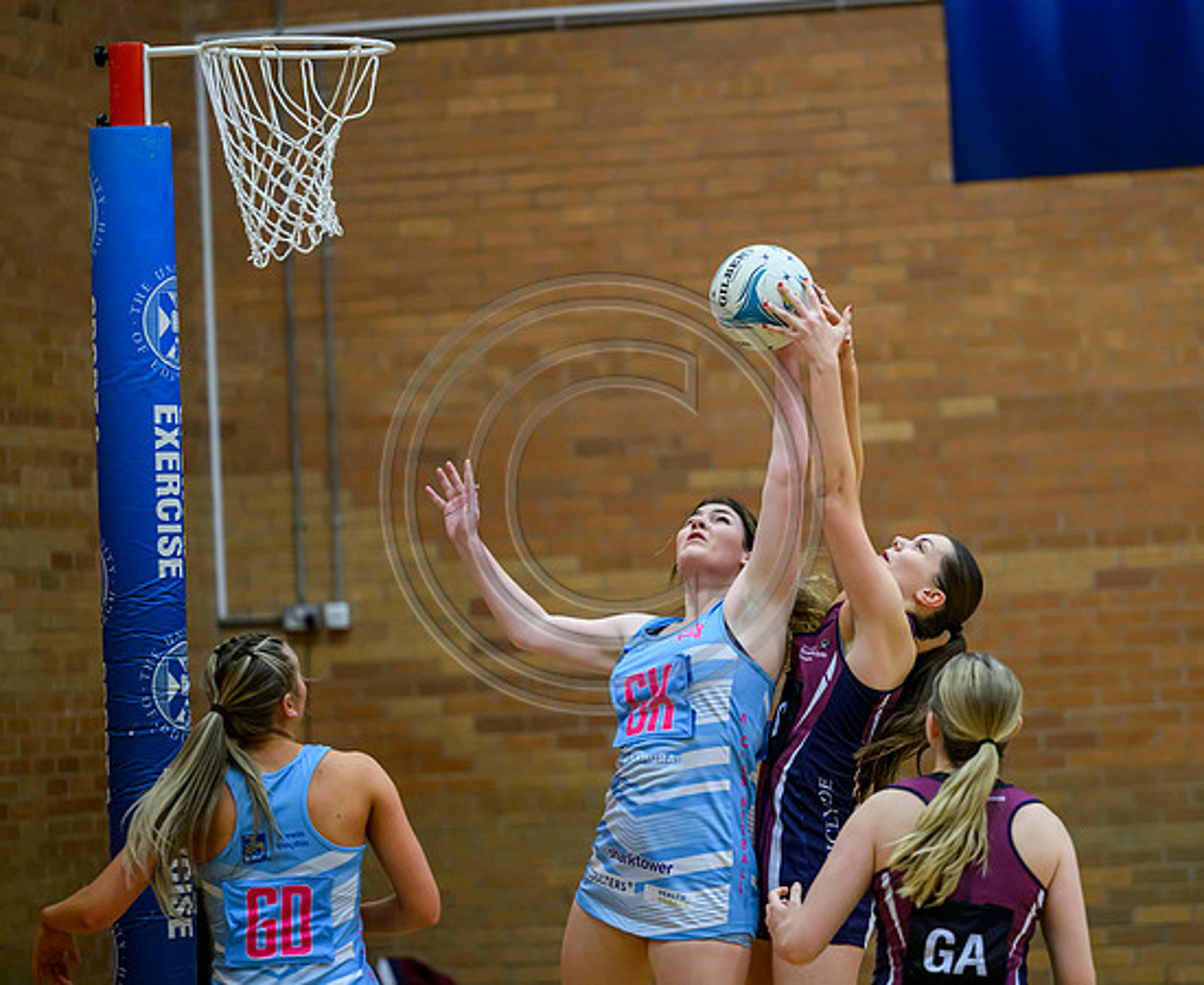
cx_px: 739
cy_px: 492
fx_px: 5953
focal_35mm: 166
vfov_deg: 9.5
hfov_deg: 11.5
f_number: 2.8
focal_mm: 145
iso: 5000
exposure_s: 1/1000
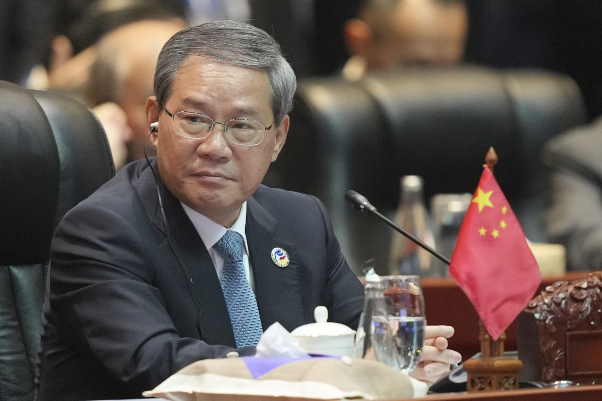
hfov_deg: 5.2
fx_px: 6687
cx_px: 301
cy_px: 200
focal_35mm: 400
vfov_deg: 3.4
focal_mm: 400
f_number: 2.8
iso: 4000
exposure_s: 1/200
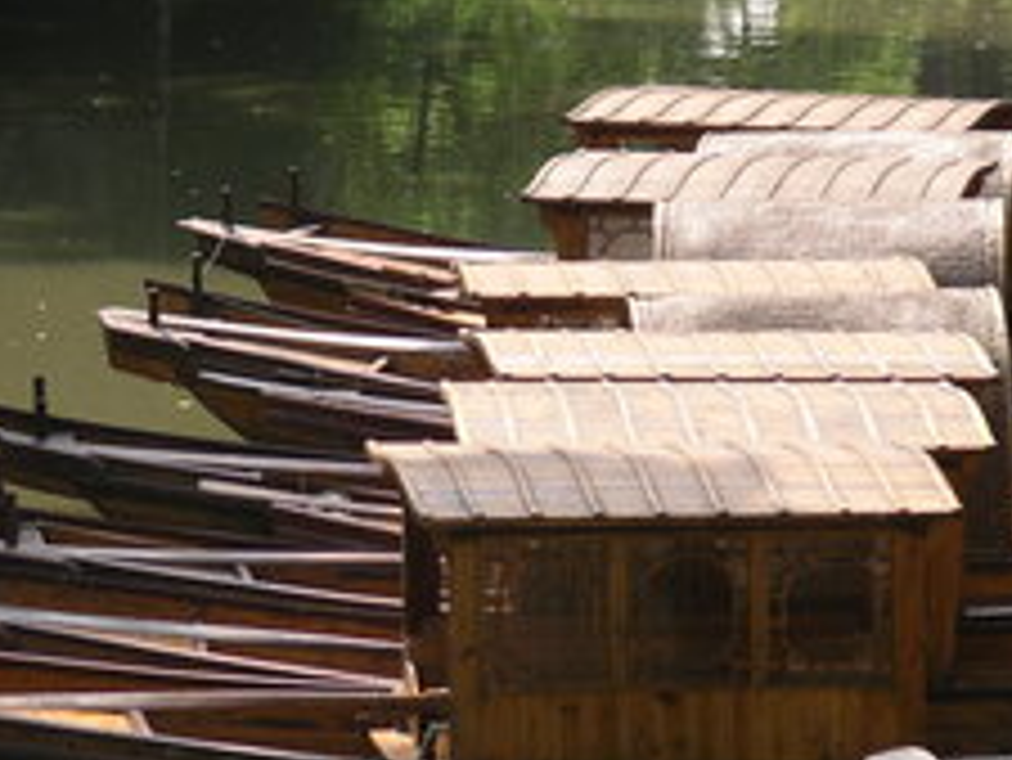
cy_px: 427
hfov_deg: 6.1
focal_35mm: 324
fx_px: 9477
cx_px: 398
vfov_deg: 4.6
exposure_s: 1/264
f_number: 4.6
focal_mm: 39
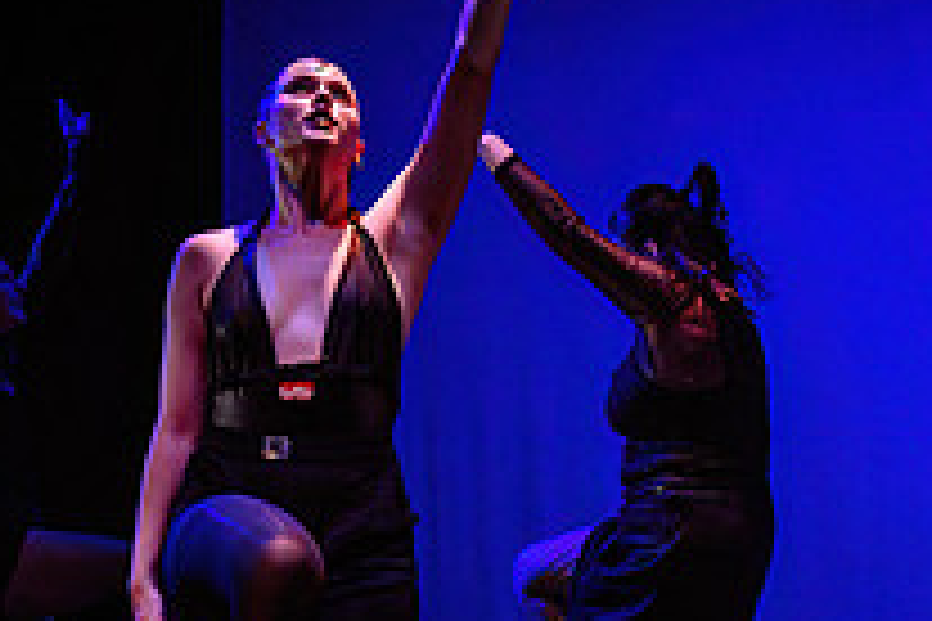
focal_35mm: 77
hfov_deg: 25.4
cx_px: 856
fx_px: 1993
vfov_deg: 17.5
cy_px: 541
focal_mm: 24
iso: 3200
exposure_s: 1/300
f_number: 2.8
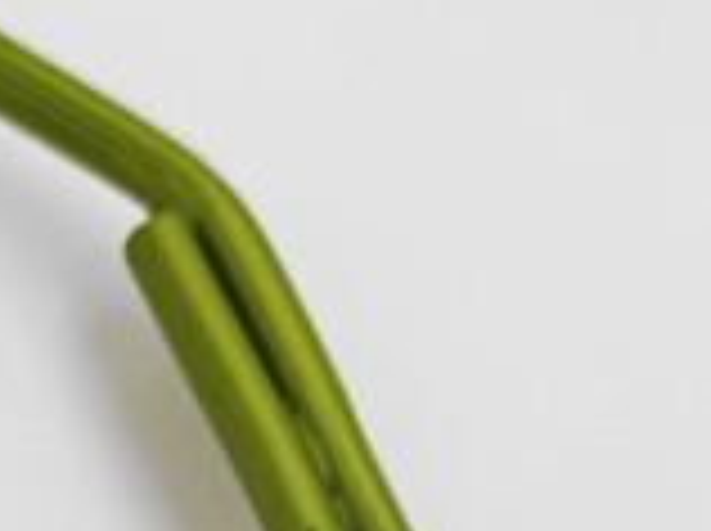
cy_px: 1300
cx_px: 144
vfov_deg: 7.7
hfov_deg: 11.1
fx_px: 3651
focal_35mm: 178
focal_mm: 5.58
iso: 160
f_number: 1.8
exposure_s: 1/50
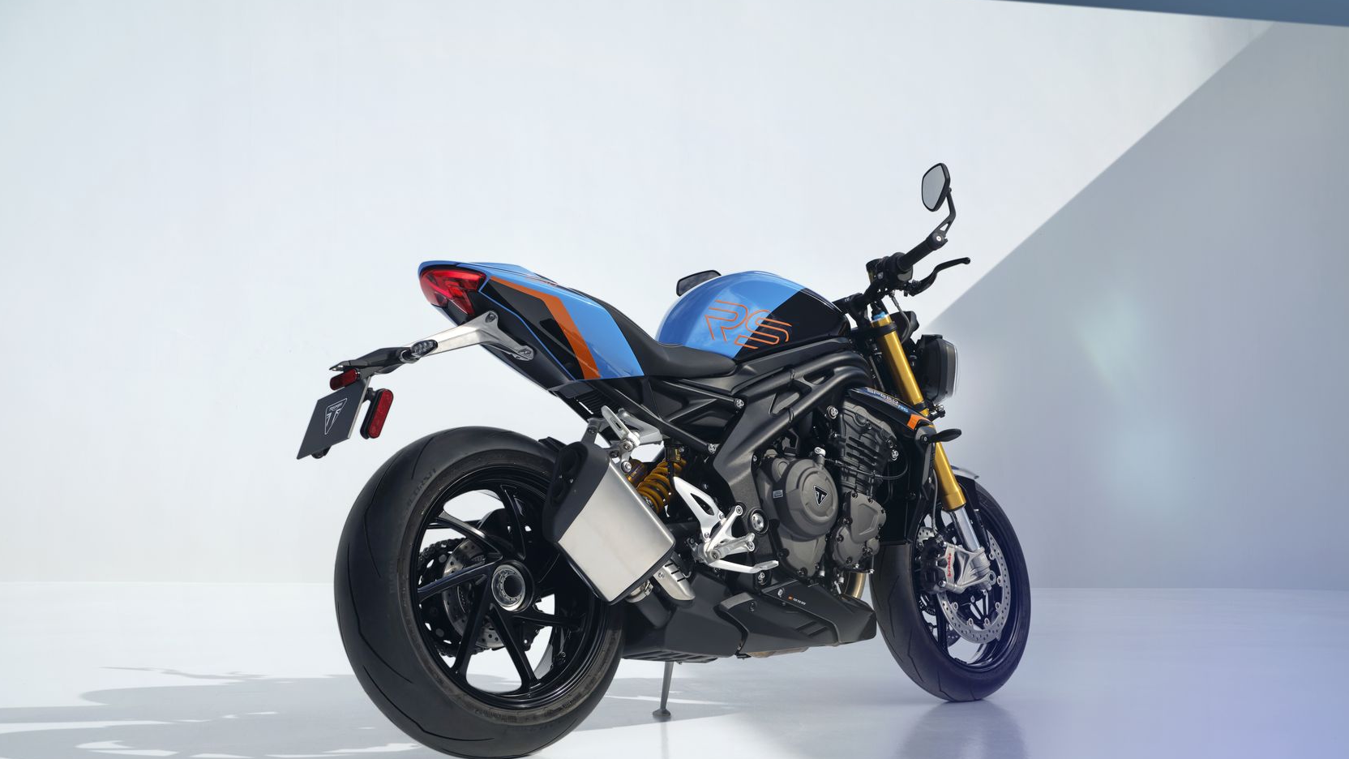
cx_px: 676
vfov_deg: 27.1
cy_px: 450
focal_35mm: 44
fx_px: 1574
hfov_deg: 46.4
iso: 100
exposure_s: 1/100
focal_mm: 50
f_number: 9
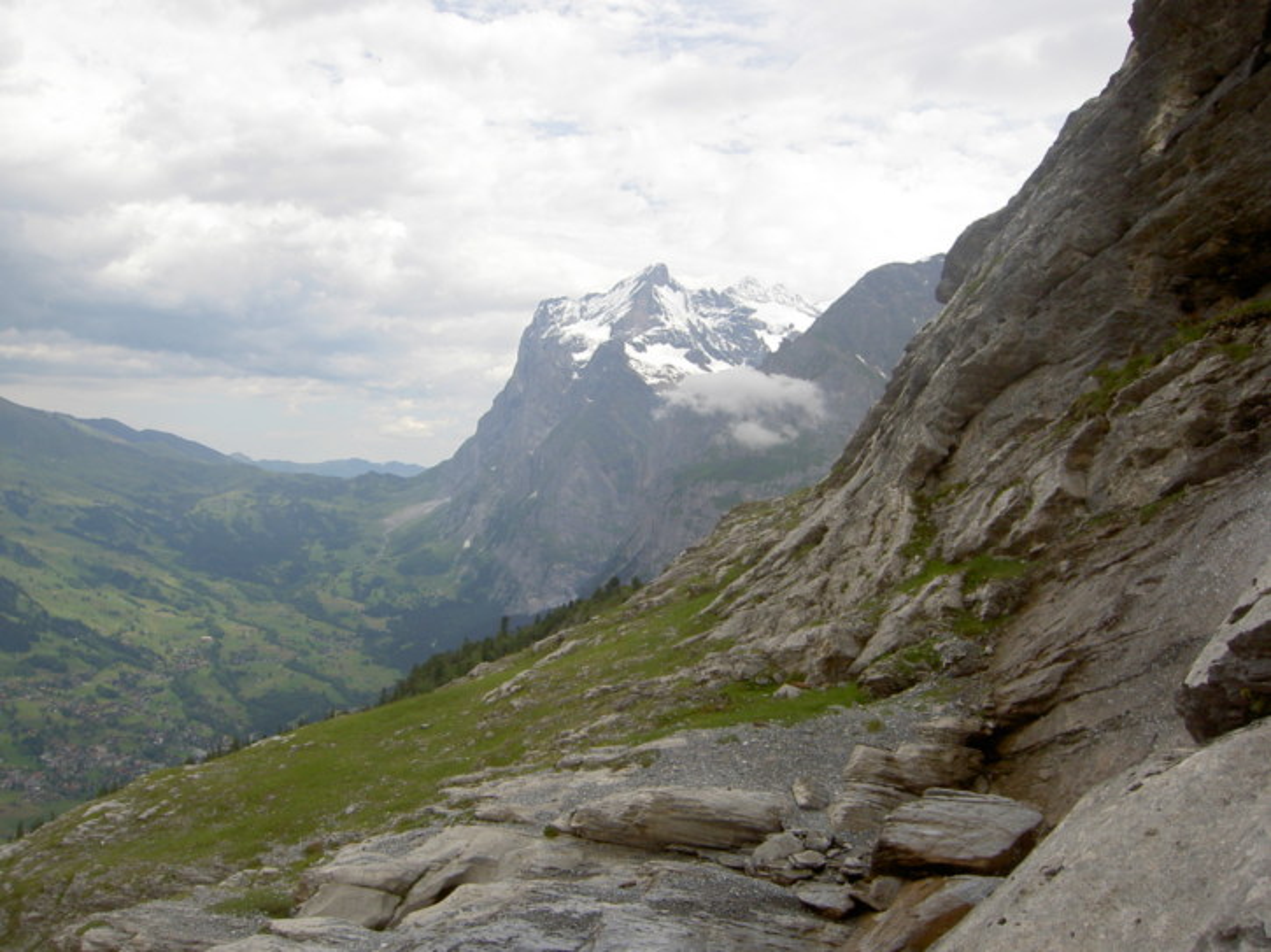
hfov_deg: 54.0
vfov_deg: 41.8
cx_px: 636
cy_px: 476
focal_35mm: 34
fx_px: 1248
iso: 50
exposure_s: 1/500
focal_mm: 5.6
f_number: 4.7
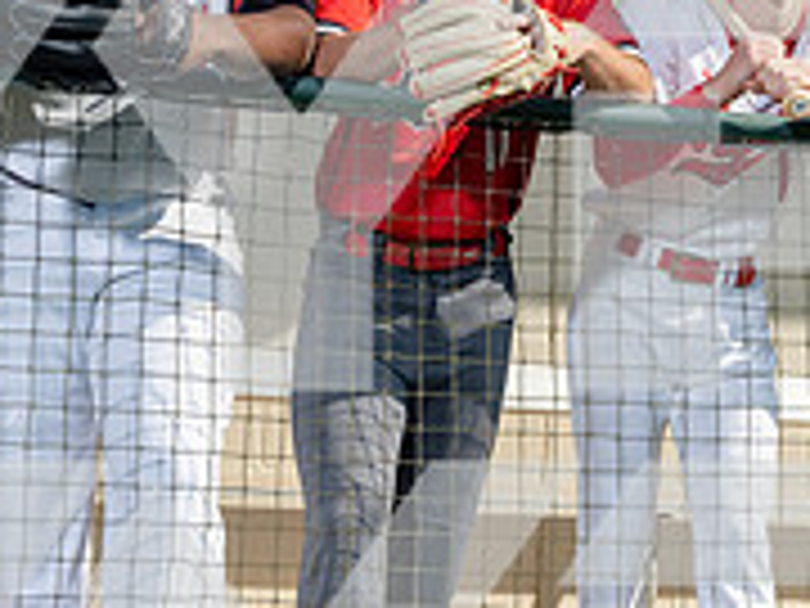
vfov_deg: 17.2
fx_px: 1989
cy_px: 137
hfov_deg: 23.0
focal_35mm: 85
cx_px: 486
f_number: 5.6
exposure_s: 1/200
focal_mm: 26
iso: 500
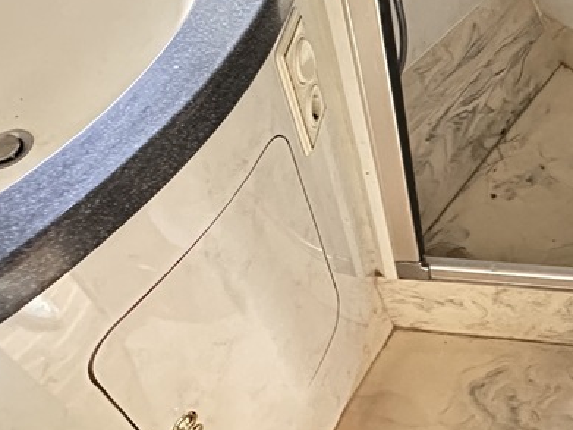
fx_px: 712
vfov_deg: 33.3
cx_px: 412
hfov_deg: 42.8
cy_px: 147
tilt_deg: -46.5
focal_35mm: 43
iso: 2500
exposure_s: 1/28
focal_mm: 2.22
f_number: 2.2
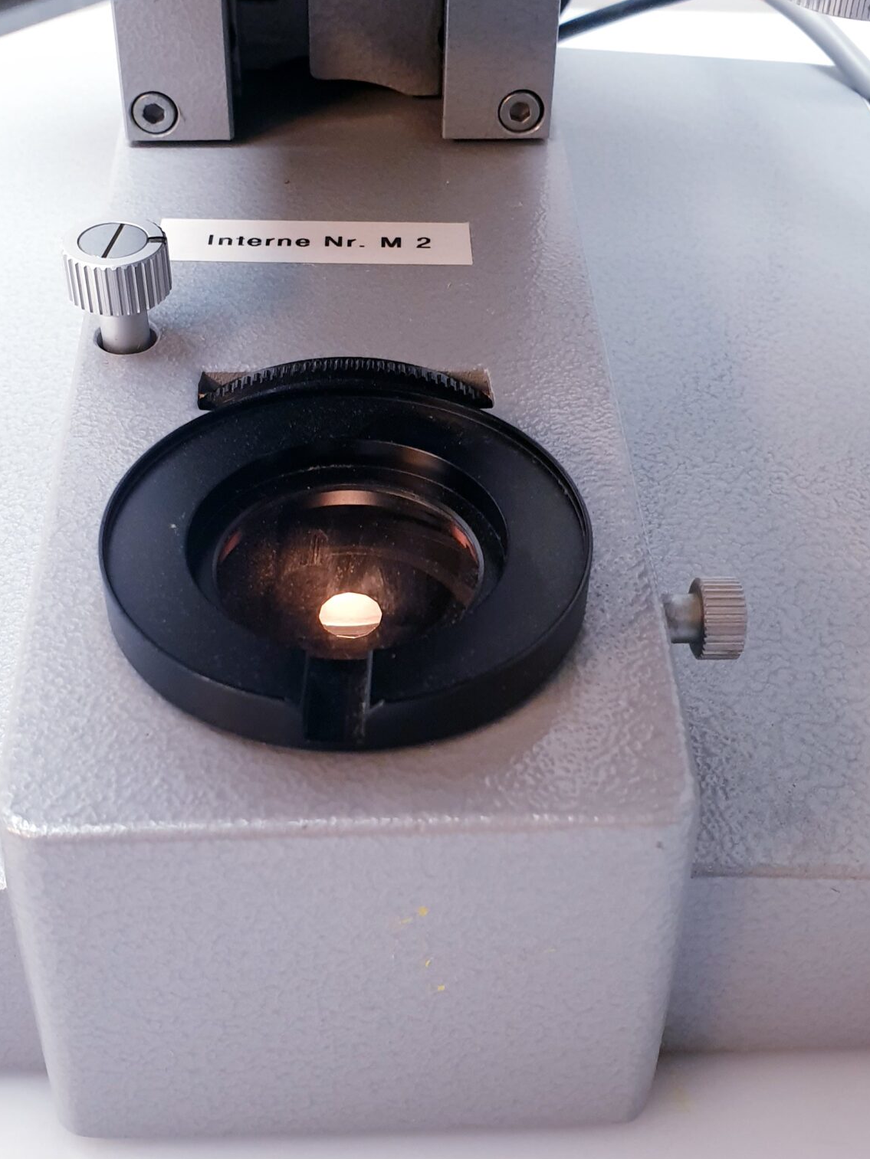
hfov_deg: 32.9
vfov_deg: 42.9
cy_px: 610
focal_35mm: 44
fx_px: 1474
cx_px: 413
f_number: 2.4
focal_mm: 4.3
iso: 125
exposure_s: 1/50
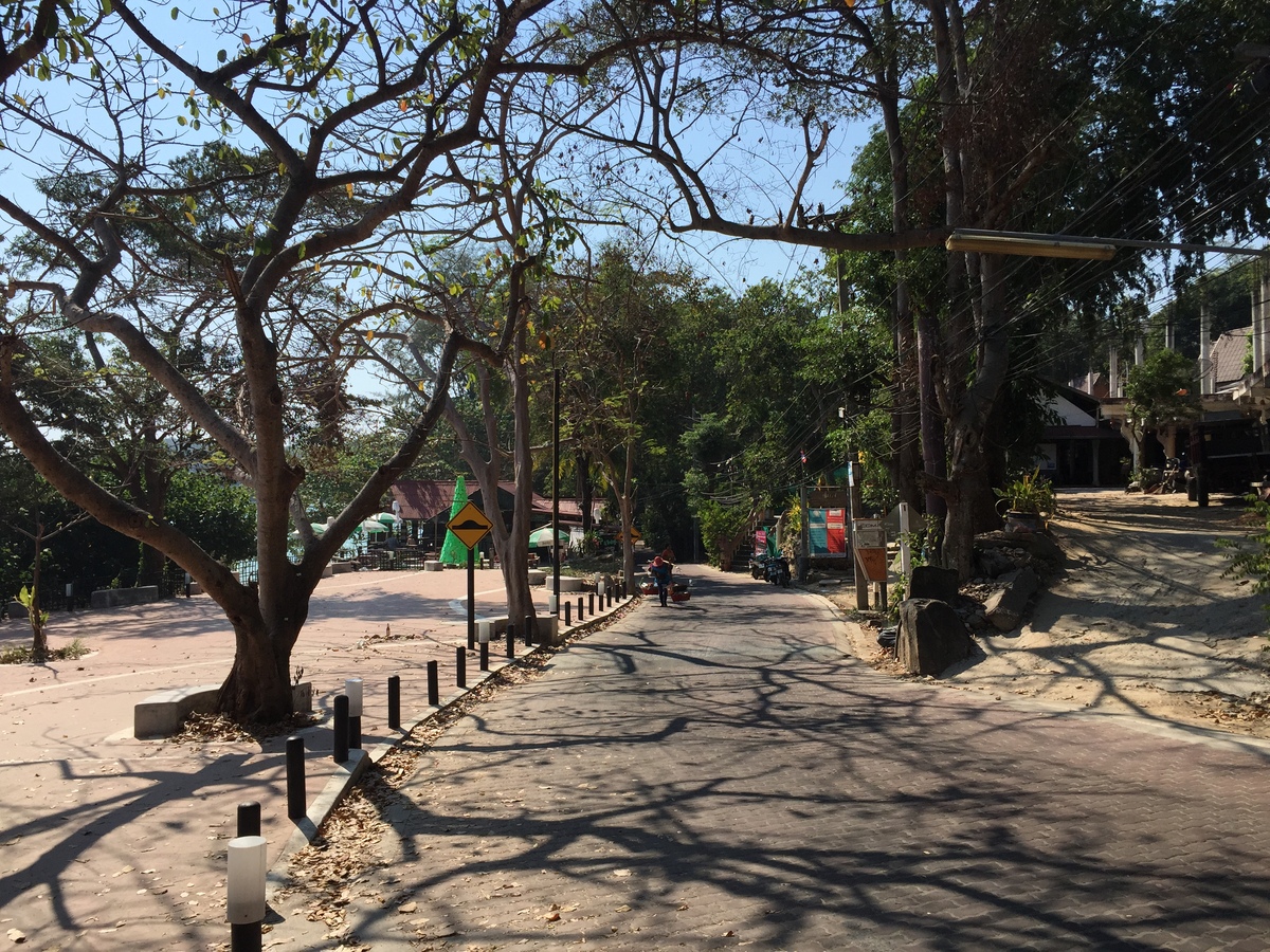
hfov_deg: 61.7
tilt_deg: +0.8
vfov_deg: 48.2
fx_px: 1064
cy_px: 476
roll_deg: -0.3
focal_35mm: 29
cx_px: 635
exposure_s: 1/2639
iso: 32
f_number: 2.2
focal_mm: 4.15
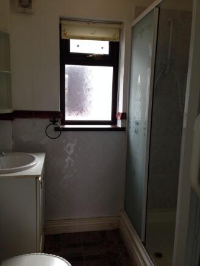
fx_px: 254
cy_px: 133
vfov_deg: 55.3
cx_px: 100
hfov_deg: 43.0
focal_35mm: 33
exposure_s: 1/120
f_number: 2.4
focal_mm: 4.12
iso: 125
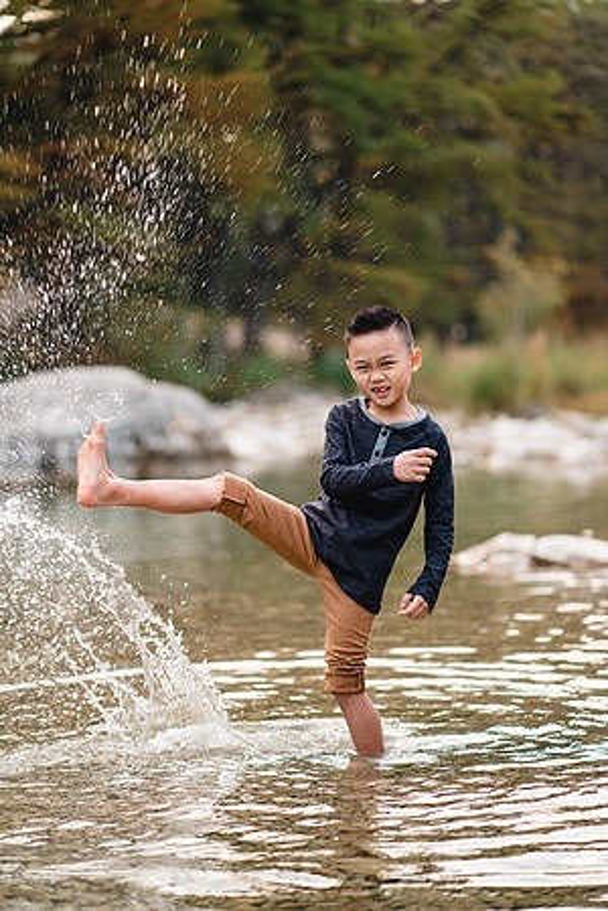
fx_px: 2153
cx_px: 304
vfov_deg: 23.9
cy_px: 456
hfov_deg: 16.1
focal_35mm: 85
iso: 160
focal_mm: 85
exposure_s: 1/320
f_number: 1.8
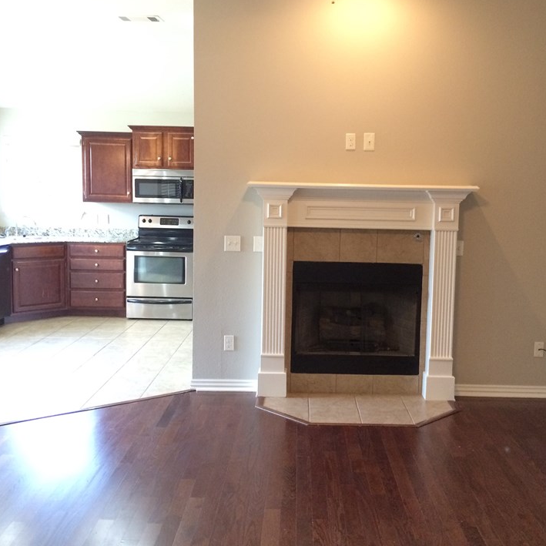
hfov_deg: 44.8
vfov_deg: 44.9
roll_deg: -0.9
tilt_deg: -5.1
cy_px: 263
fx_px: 660
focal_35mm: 37
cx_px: 313
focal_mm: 4.15
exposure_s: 1/30
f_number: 2.2
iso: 250
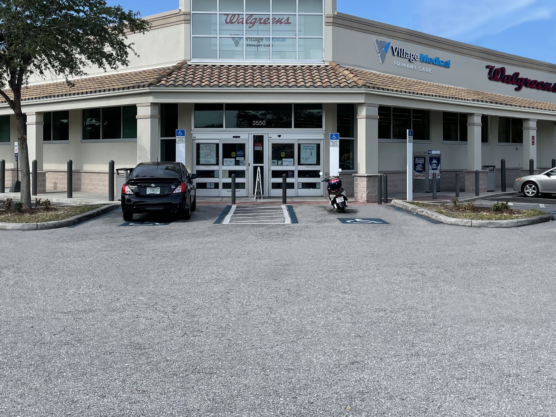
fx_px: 675
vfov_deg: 34.1
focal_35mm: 42
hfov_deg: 44.8
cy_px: 147
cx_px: 281
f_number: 1.6
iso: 32
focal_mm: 4.2
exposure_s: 1/2817
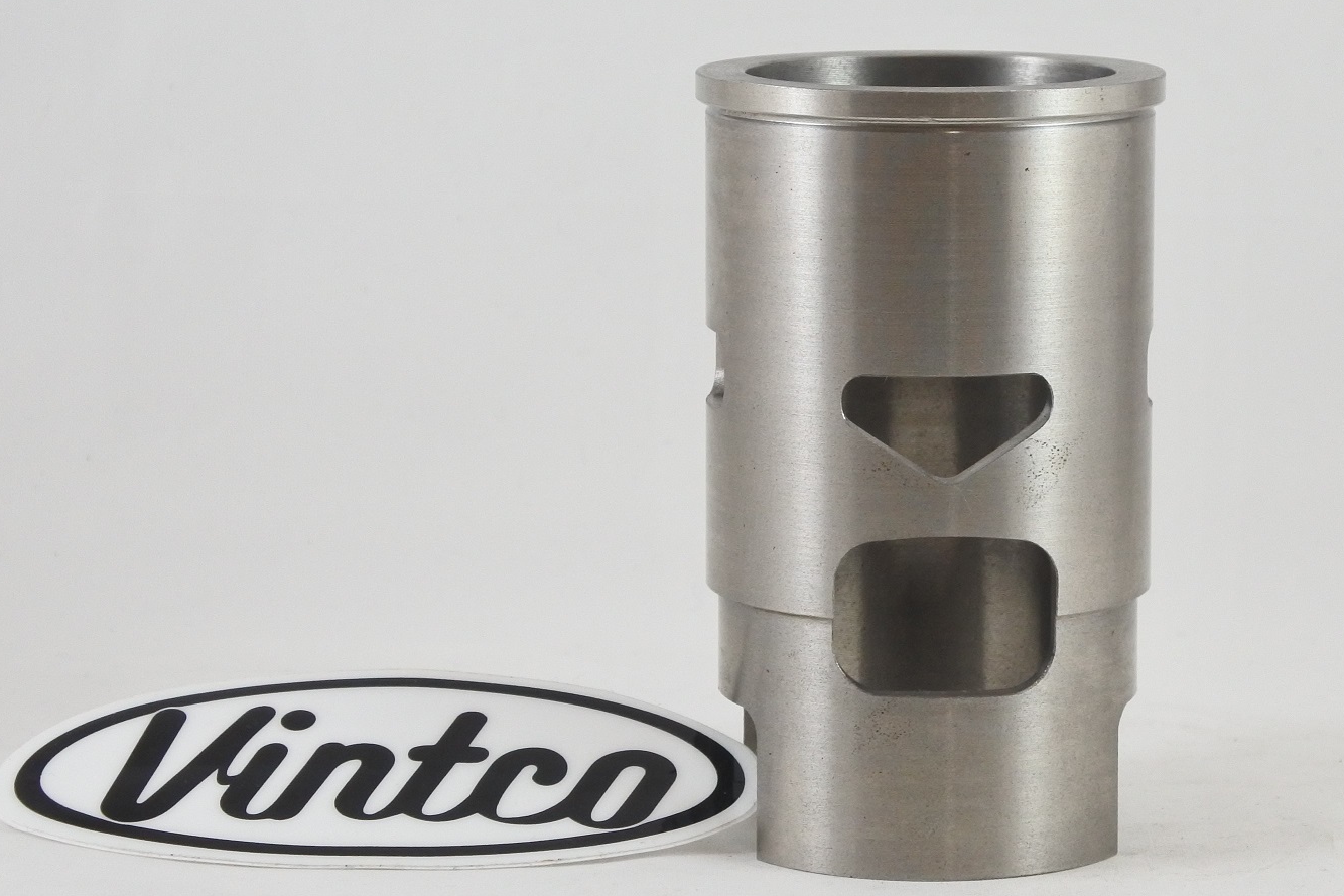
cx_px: 686
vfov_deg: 17.3
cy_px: 451
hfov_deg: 25.7
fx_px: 2949
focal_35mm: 79
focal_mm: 23.6
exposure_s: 1/125
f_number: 5
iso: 560
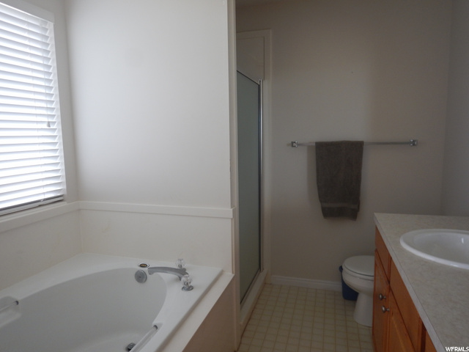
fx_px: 325
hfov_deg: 71.6
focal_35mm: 24
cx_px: 234
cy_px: 176
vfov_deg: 56.8
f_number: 2.8
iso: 125
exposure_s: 1/30
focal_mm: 4.3
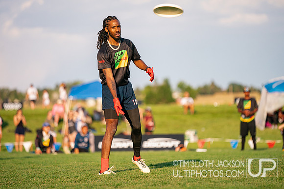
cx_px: 142
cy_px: 94
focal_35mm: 200
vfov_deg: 6.9
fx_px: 1578
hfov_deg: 10.3
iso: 500
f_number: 2.8
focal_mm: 200
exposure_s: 1/4000
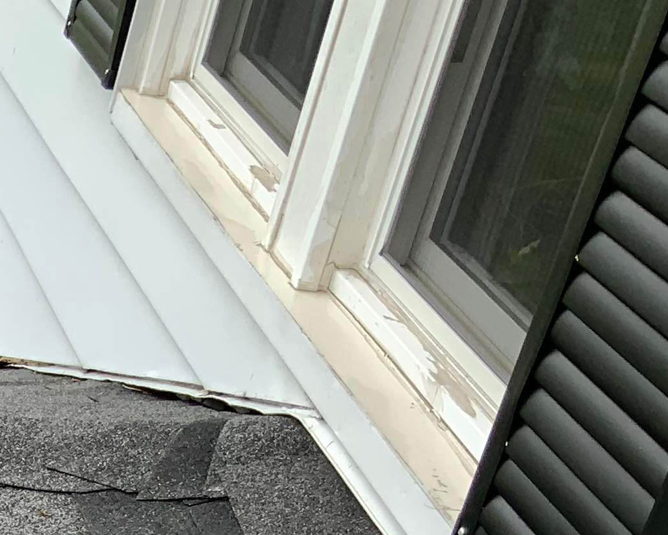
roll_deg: -4.1
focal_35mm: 111
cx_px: -526
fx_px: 2195
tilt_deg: -35.2
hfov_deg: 15.1
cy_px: 869
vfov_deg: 12.9
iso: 16
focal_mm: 3
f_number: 1.8
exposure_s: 1/281
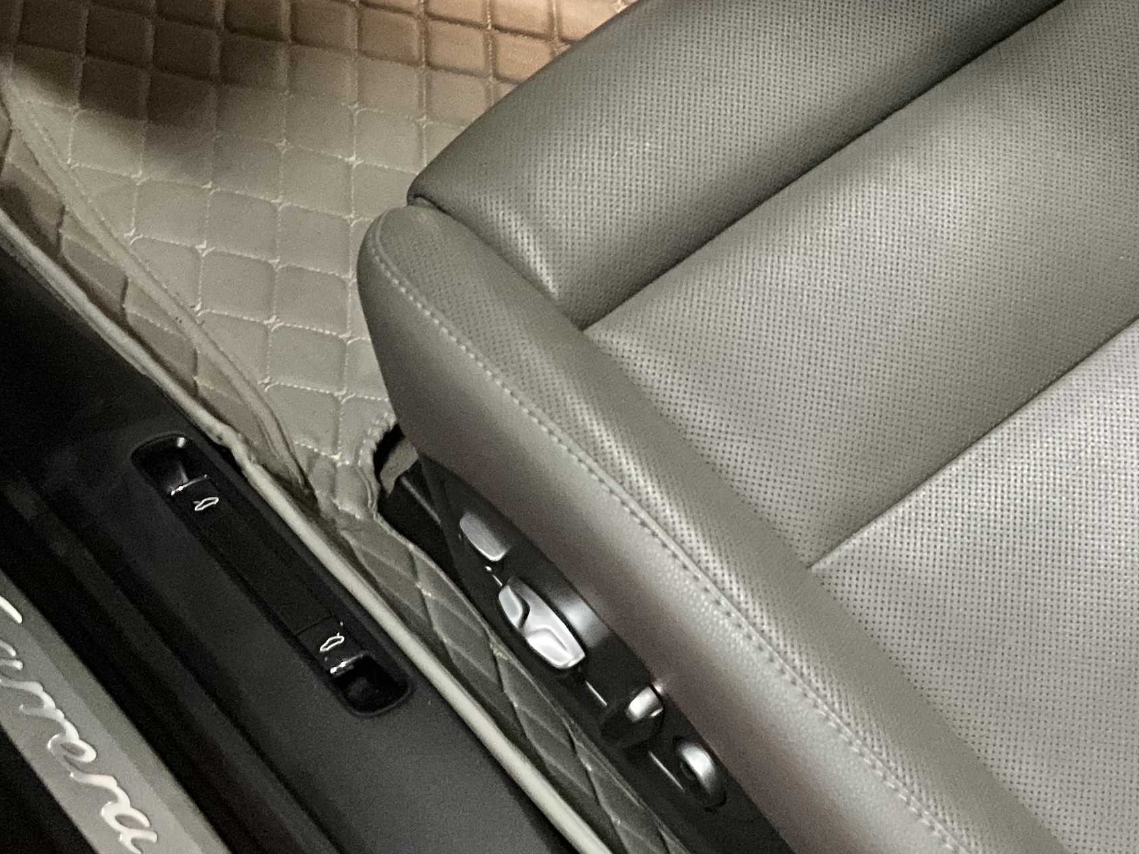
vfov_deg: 21.1
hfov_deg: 28.1
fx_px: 2270
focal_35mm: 69
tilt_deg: -48.1
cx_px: 689
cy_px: 175
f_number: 1.8
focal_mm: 3
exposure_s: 1/23
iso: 640
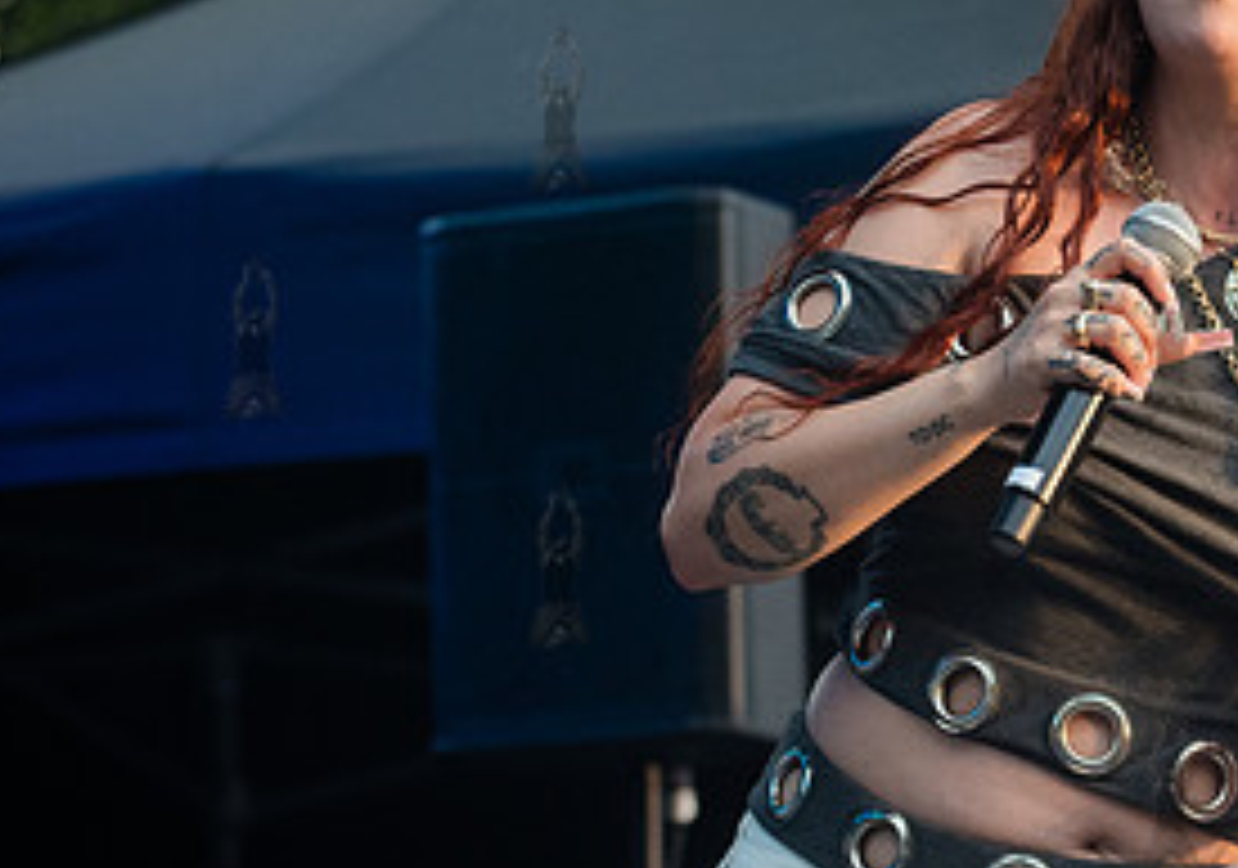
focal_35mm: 230
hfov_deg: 8.8
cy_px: 297
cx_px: 1261
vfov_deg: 6.2
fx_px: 8039
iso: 2000
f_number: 4
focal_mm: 100
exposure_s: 1/1000
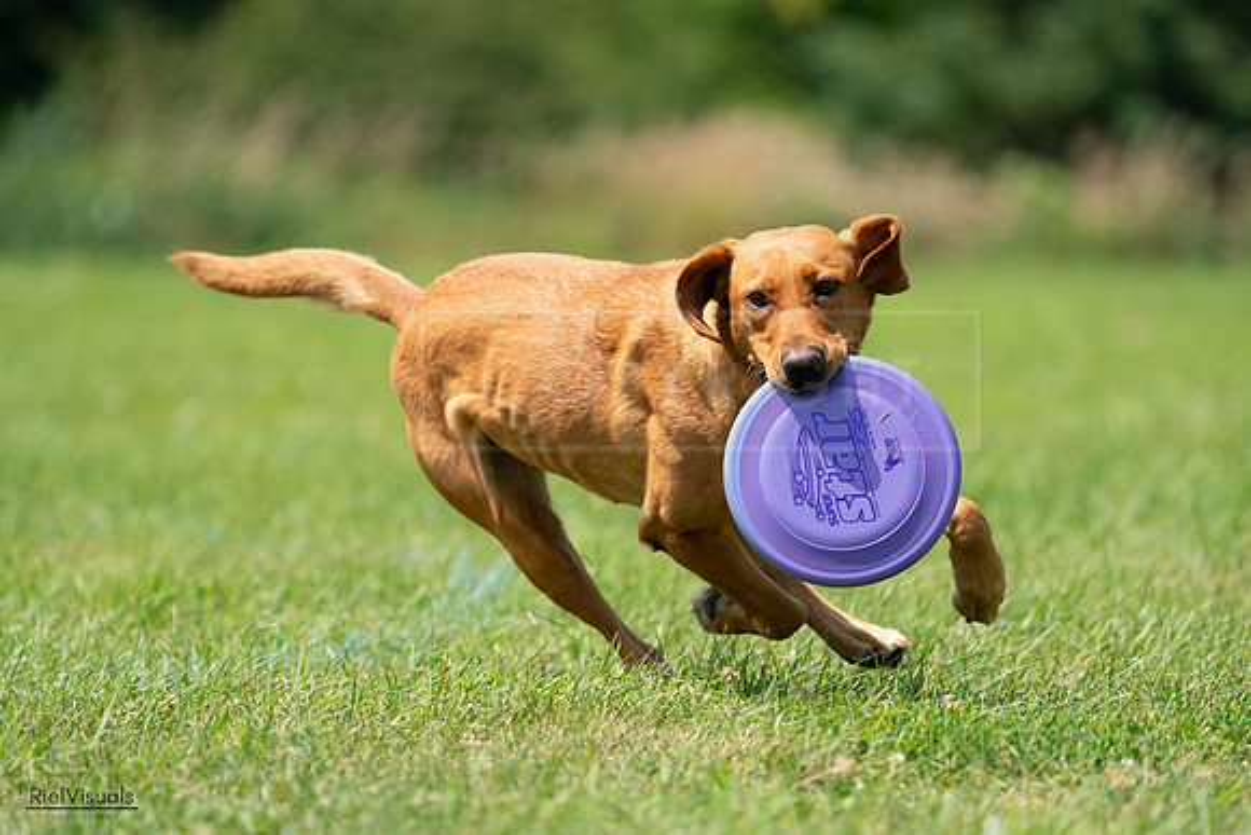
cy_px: 418
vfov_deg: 3.7
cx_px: 626
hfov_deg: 5.6
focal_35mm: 368
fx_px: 12790
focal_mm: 368
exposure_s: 1/3200
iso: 800
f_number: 6.3
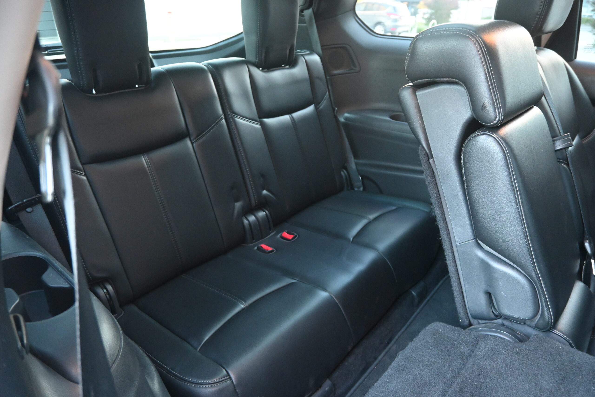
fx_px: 397
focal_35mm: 24
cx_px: 298
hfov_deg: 73.7
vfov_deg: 53.1
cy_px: 198
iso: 4000
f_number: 3.5
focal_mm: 16
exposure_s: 1/25
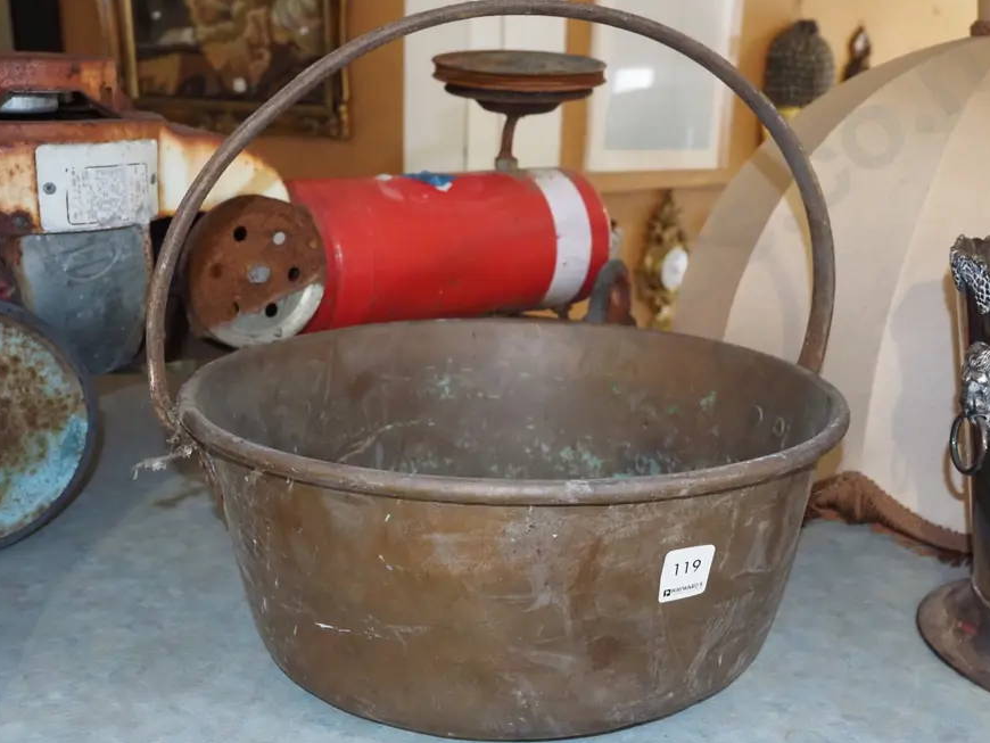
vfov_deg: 36.0
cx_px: 558
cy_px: 372
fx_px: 1144
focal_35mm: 40
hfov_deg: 46.7
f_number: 5
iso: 2500
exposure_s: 1/60
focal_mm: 17
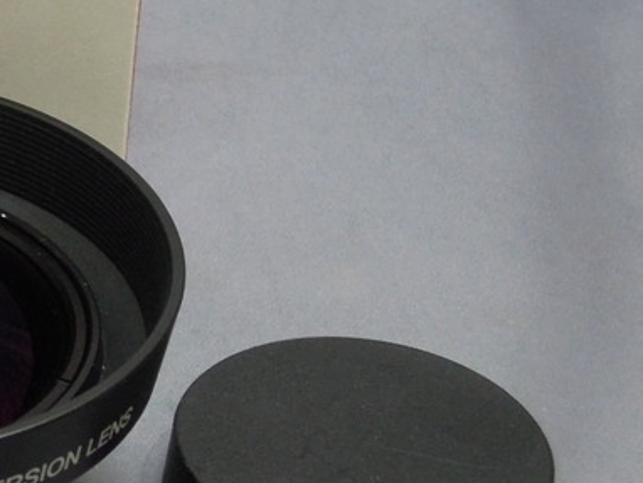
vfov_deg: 9.4
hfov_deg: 12.0
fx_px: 2918
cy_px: 96
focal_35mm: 157
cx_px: -310
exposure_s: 1/60
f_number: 3.3
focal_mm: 9
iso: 400
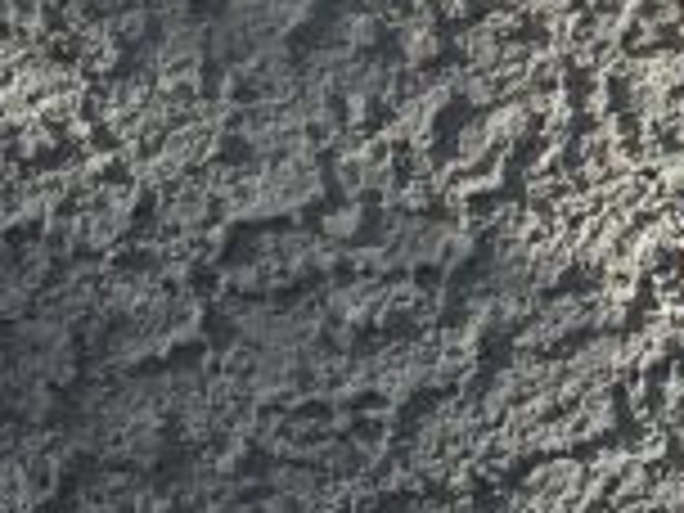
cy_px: -333
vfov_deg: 7.4
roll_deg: +1.0
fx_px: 3873
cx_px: 1611
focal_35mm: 196
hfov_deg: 9.1
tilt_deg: -0.8
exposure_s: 1/1350
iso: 25
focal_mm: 4.15
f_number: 2.2
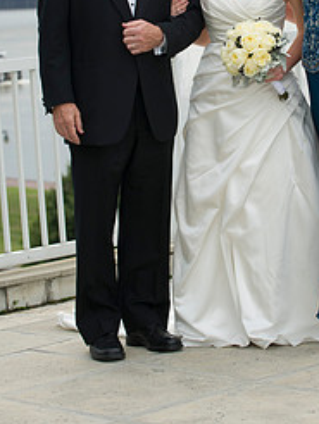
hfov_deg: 9.4
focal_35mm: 158
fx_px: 1938
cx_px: 223
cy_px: 86
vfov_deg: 12.4
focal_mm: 90
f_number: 4.5
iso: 200
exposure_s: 1/200
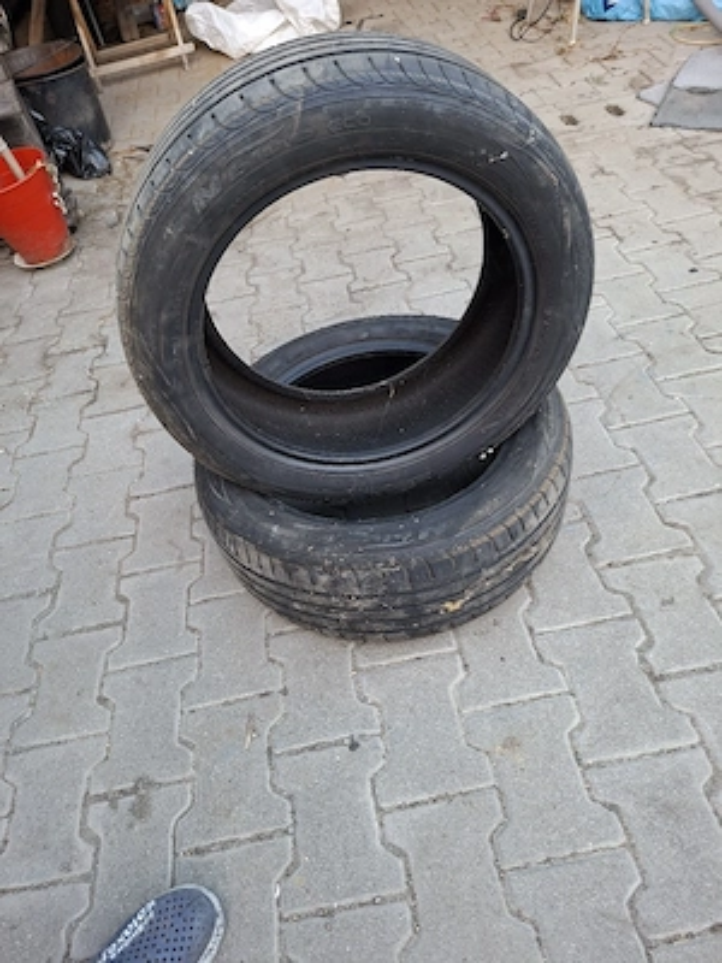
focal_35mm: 23
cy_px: 482
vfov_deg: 73.9
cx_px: 361
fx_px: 640
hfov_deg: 58.9
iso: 160
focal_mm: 5.54
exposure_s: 1/100
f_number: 1.8
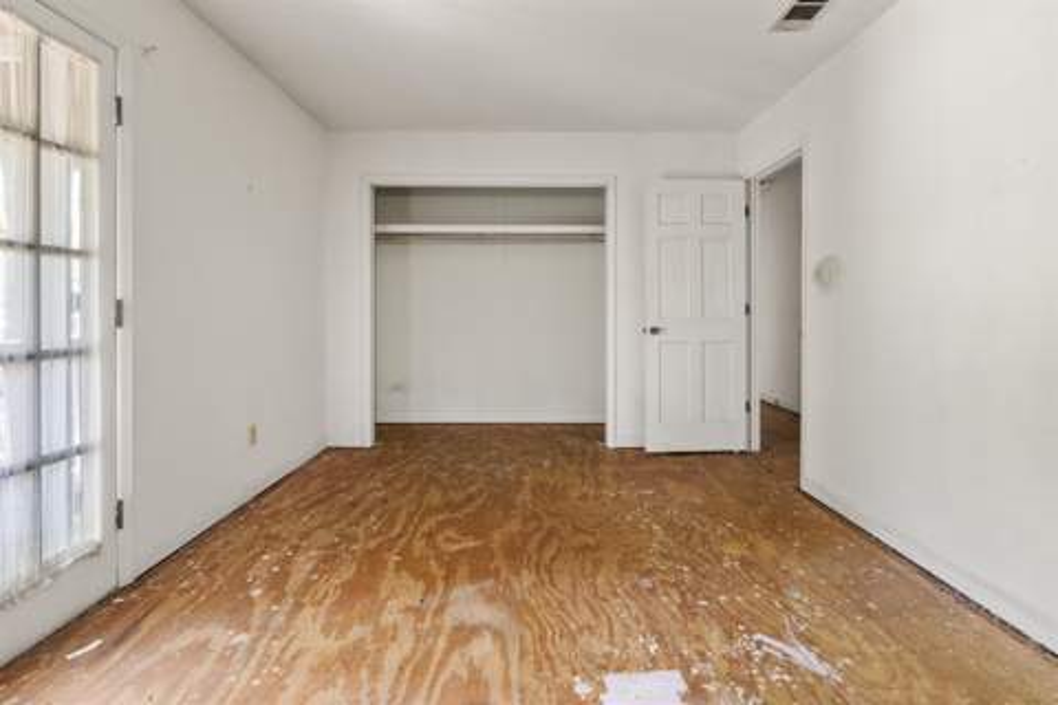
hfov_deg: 96.7
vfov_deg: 73.7
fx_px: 470
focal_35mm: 16
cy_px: 352
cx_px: 529
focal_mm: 16
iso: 640
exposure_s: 1.6
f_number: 8
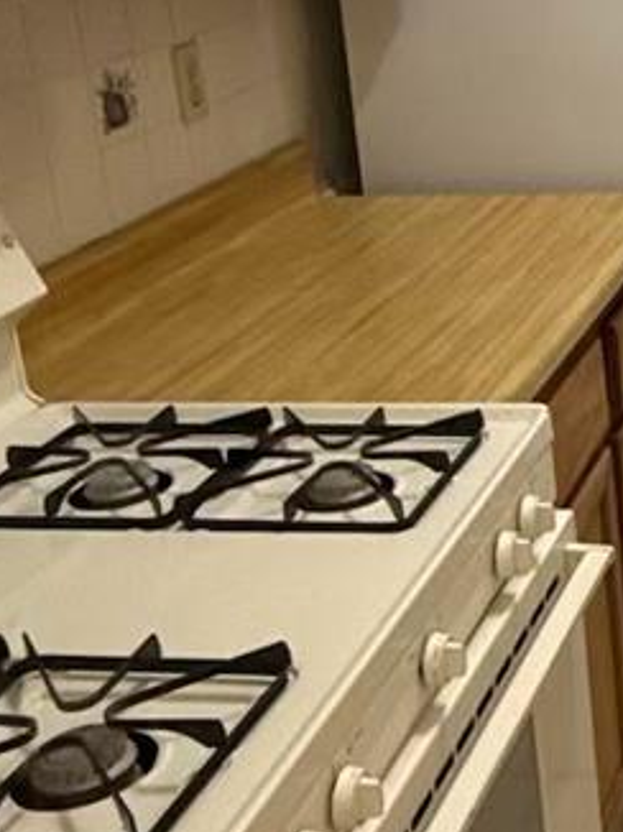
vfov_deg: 29.1
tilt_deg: -14.3
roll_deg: +1.4
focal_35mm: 66
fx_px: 1586
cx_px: 924
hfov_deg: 19.5
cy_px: 237
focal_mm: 2.22
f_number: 2.2
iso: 200
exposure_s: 1/60
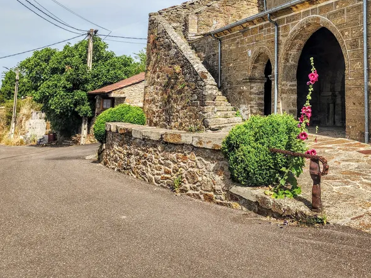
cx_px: 294
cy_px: 43
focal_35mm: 39
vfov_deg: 35.2
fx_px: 418
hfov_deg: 45.6
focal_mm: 6.4
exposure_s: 1/902
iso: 12
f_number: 1.8
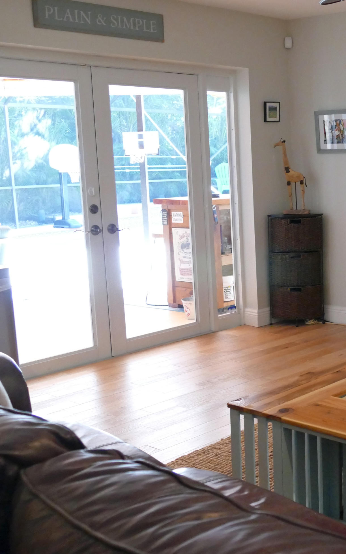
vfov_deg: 40.3
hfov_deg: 23.7
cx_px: 409
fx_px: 754
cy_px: 272
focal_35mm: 50
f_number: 3
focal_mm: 11.6
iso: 1600
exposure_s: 1/80
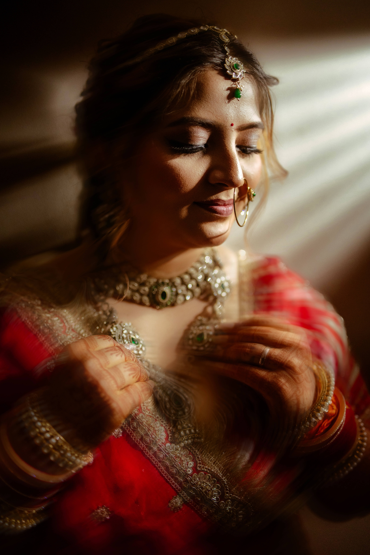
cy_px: 274
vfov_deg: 53.1
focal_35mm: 36
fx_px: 555
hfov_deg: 36.9
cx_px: 181
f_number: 1.4
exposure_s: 1/250
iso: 1600
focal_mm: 35
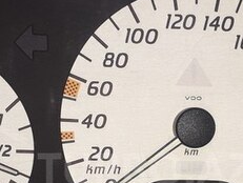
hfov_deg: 25.3
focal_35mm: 77
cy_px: 169
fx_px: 541
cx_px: 145
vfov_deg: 18.8
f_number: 1.9
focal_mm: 3.6
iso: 40
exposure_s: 1/121
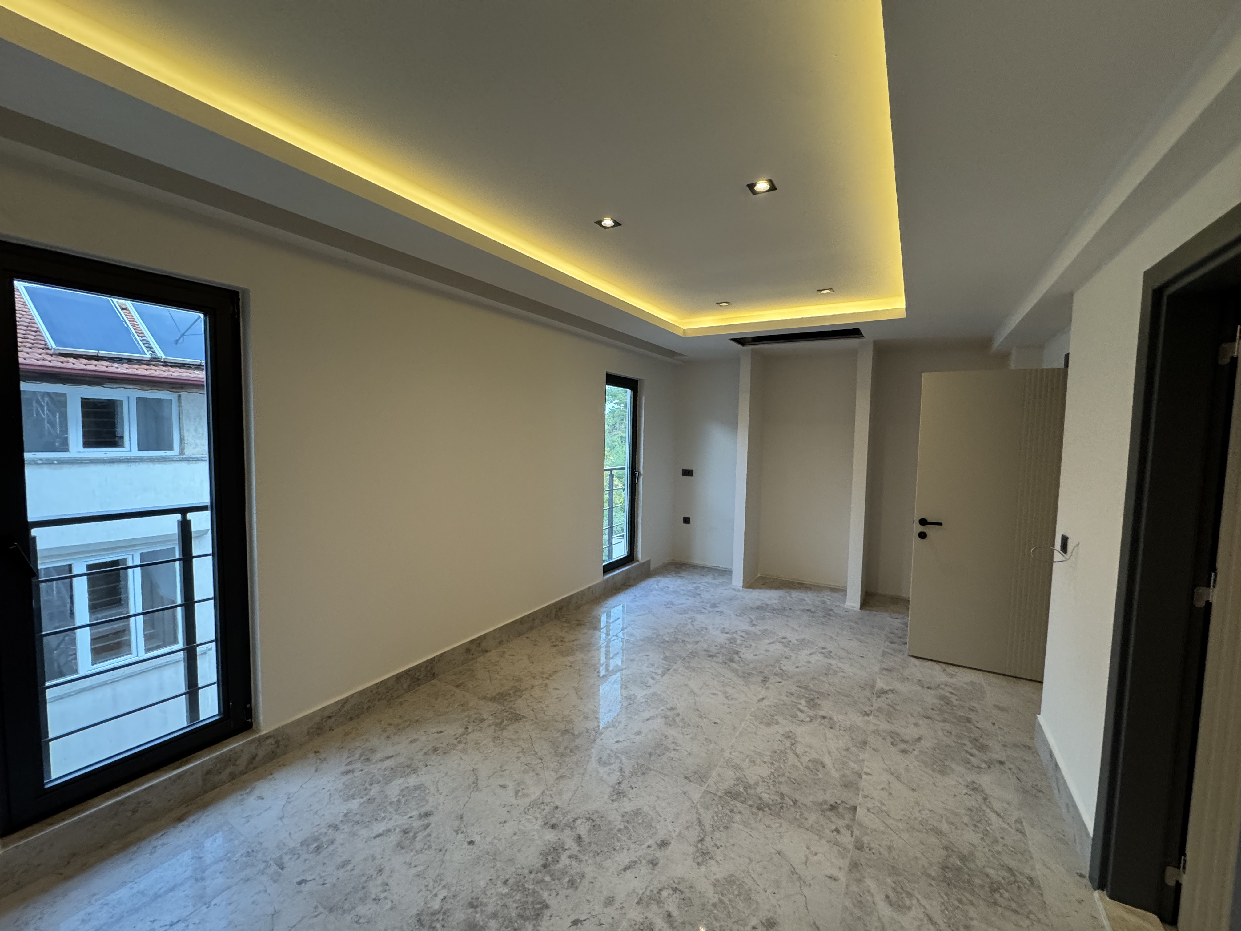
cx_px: 620
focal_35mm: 14
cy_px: 466
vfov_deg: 85.7
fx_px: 502
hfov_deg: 102.1
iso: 250
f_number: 2.2
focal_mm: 2.22
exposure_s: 1/100
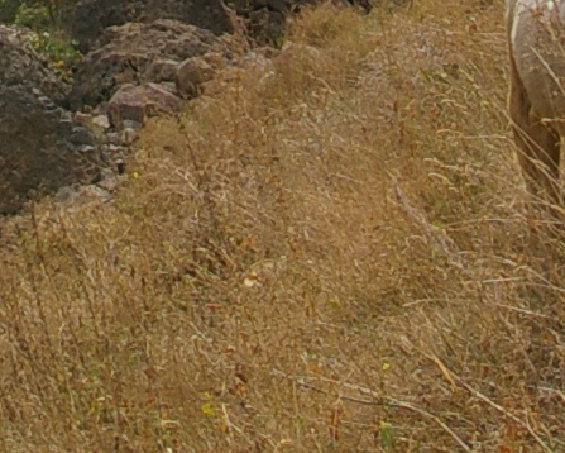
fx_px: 3798
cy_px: -767
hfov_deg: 8.4
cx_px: -56
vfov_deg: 6.4
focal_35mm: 227
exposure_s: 1/350
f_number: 8
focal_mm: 24
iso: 200
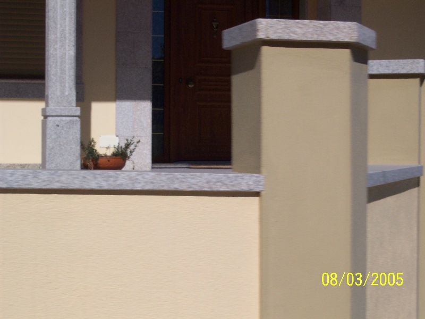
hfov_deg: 22.0
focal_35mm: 89
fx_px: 1093
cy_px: 160
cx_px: 212
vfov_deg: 16.6
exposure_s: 1/1000
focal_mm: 18.7
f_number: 6.7
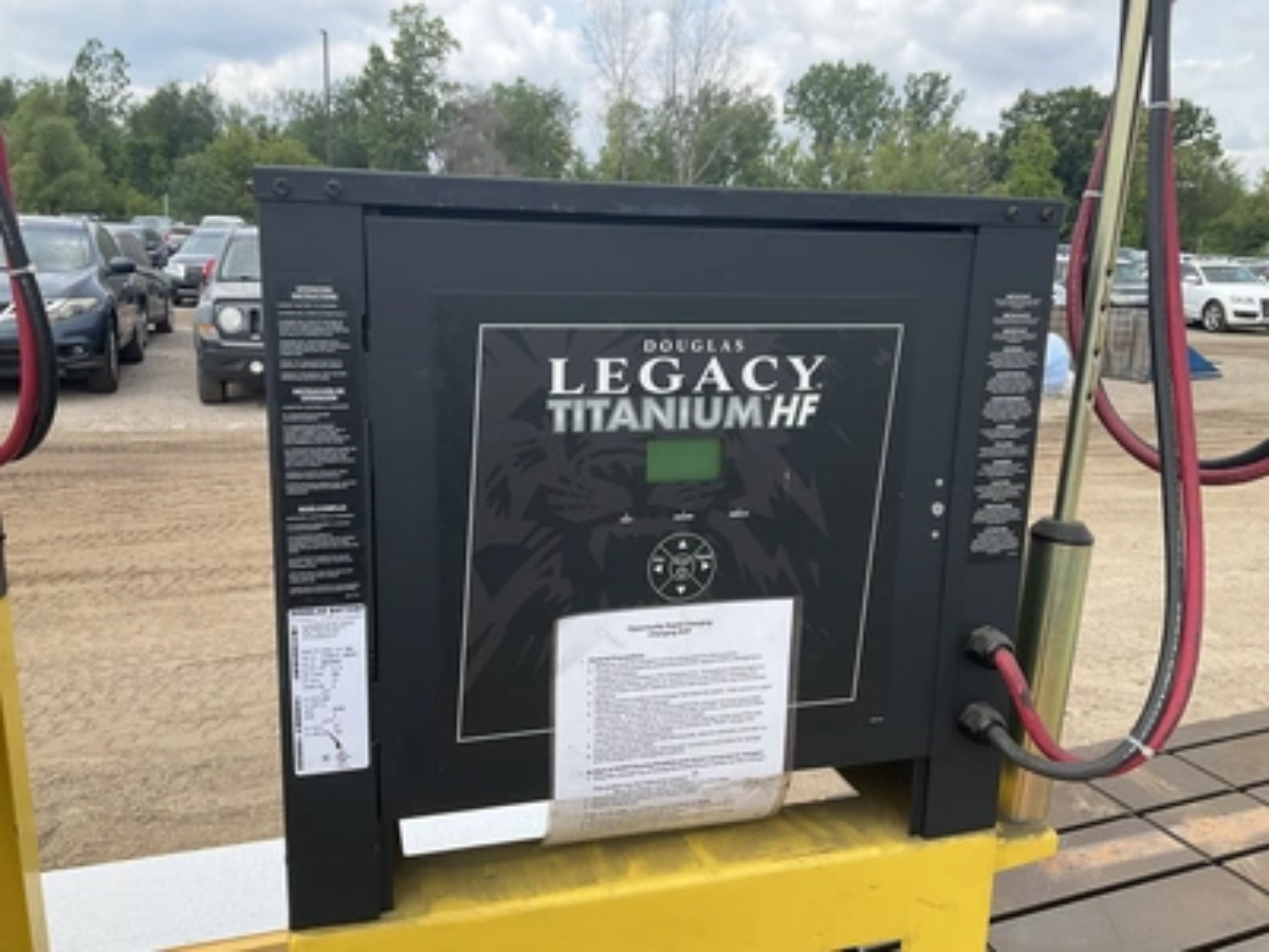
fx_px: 1063
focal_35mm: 29
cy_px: 476
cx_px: 634
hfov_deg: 61.7
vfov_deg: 48.2
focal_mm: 3
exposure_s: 1/759
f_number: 1.8
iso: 25
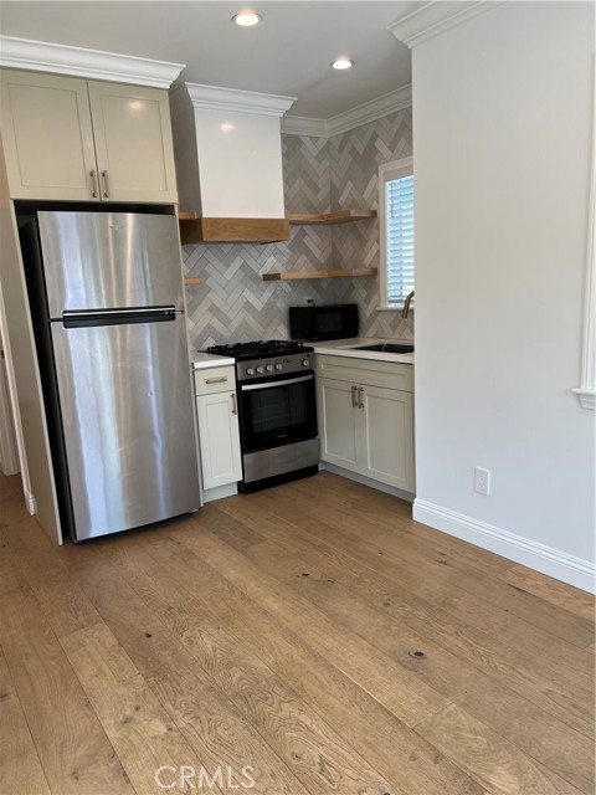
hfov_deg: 53.1
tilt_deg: -11.1
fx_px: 597
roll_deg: +2.9
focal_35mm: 26
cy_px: 398
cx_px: 298
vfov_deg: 67.3
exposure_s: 1/144
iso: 32
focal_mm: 5.7
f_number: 1.5
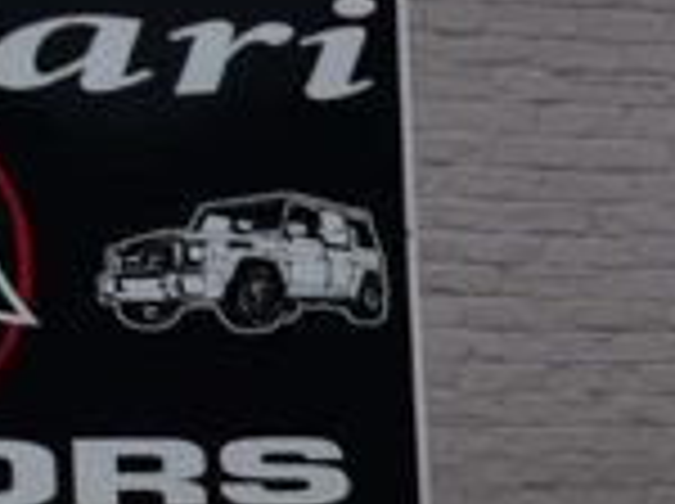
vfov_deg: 4.9
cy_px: 1256
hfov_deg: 6.4
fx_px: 5763
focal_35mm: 296
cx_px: 1548
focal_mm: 30
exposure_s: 1/640
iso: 200
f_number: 11
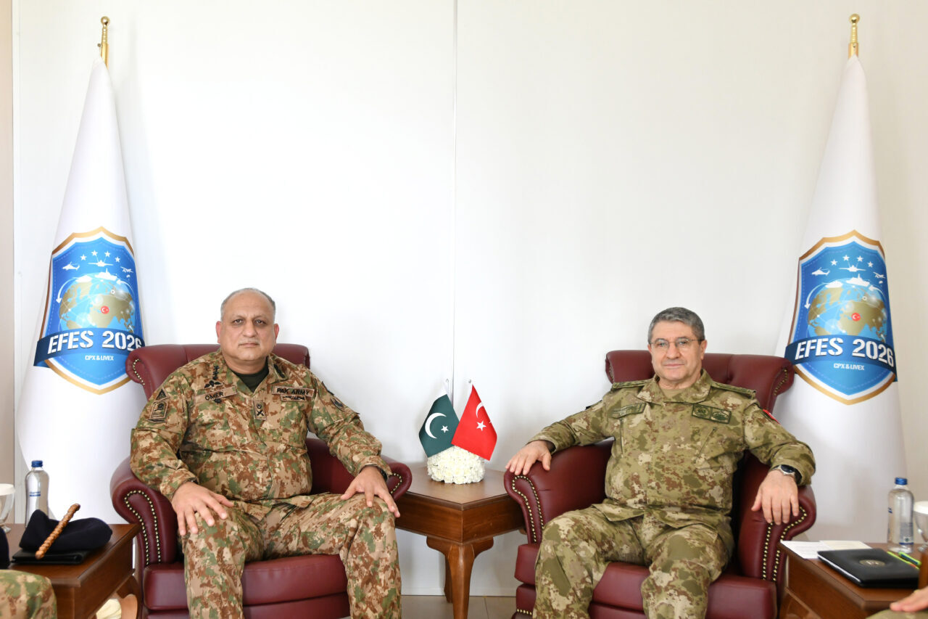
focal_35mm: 28
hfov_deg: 65.5
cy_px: 310
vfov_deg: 46.4
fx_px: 722
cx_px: 464
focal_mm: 28
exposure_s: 1/80
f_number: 3.2
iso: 1000
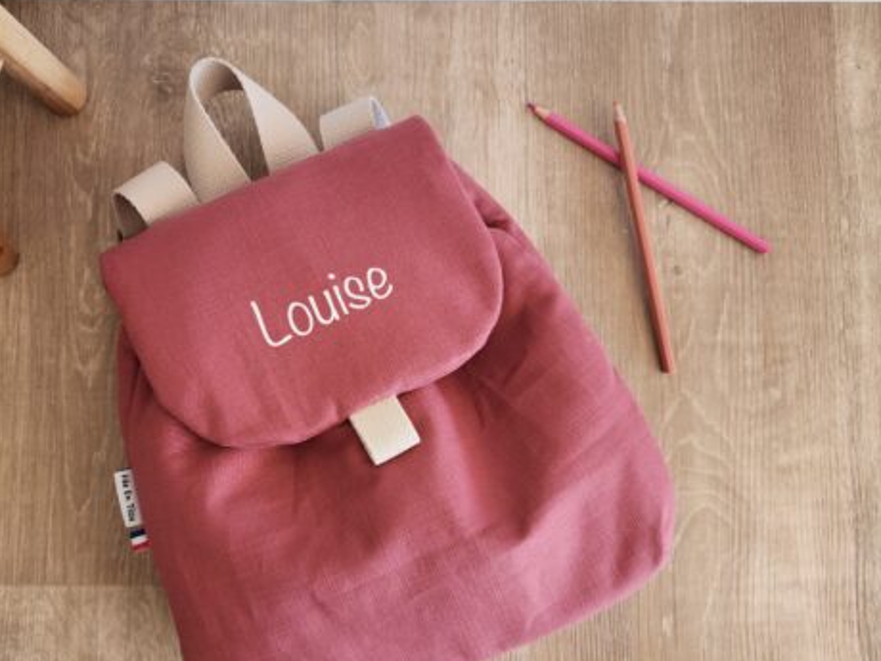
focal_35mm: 30
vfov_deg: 46.7
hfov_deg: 59.2
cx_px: 329
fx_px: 764
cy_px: 377
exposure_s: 1/180
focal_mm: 6.4
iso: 64
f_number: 1.8
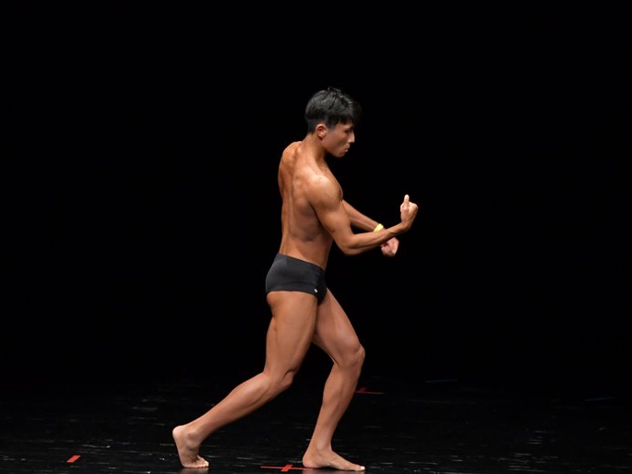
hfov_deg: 6.4
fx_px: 5661
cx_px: 310
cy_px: 237
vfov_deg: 4.8
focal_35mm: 310
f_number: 5.6
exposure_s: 1/400
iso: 3200
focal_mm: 190
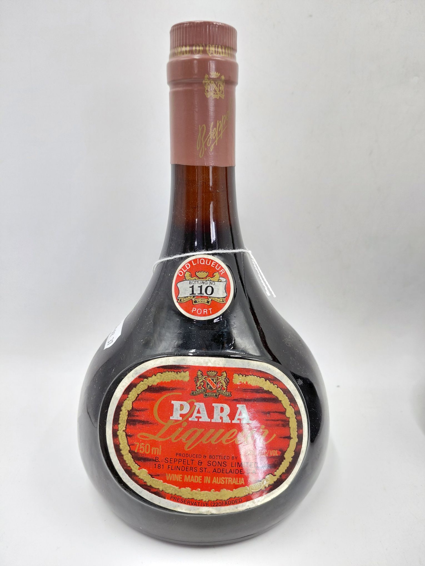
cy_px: 283
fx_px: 409
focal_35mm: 25
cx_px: 212
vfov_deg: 69.4
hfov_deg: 54.9
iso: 125
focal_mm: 4.69
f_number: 1.8
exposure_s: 1/50.1
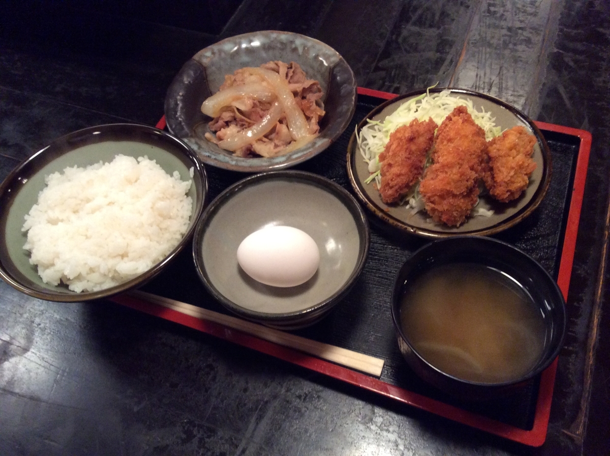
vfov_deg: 44.0
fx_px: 563
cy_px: 228
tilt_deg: -54.6
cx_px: 305
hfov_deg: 56.9
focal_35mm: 32
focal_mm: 3.3
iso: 200
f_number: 2.4
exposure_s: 1/24
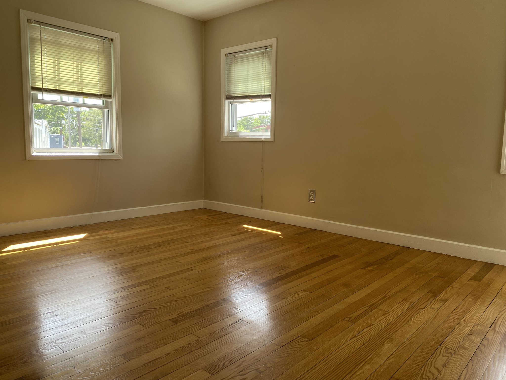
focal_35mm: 26
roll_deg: -2.3
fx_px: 380
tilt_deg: -5.9
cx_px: 253
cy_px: 190
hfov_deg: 67.3
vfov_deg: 53.1
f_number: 1.8
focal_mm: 4.25
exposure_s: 1/122
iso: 50
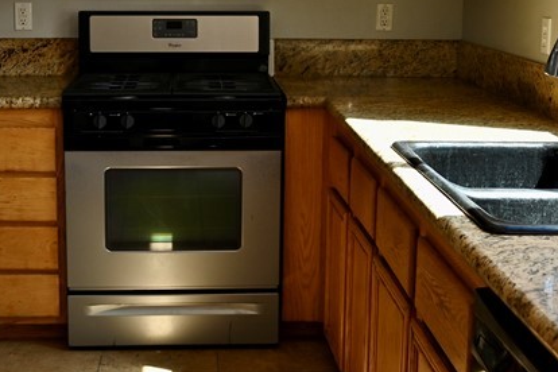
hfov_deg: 31.8
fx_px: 976
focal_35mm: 63
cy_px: 108
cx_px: 224
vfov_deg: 21.4
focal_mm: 24
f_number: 4
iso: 220
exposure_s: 1/250
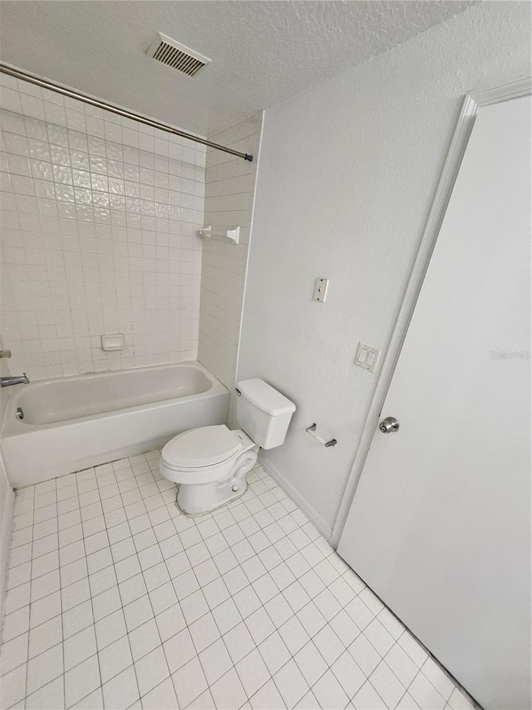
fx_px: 266
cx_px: 266
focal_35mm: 13
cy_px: 355
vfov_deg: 106.2
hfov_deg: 89.9
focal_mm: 1.7
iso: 200
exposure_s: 1/60
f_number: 2.2
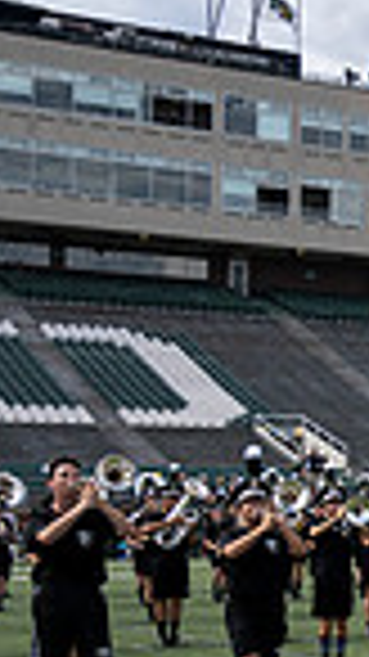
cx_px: 1071
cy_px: 457
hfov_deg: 9.6
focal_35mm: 100
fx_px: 1741
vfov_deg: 21.3
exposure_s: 1/1600
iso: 200
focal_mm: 24
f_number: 5
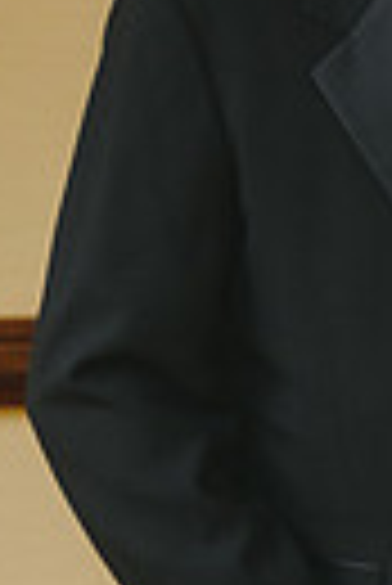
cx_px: 644
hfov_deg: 5.6
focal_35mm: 242
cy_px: 256
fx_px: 3942
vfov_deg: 8.5
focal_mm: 70
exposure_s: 1/50
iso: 1250
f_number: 3.5
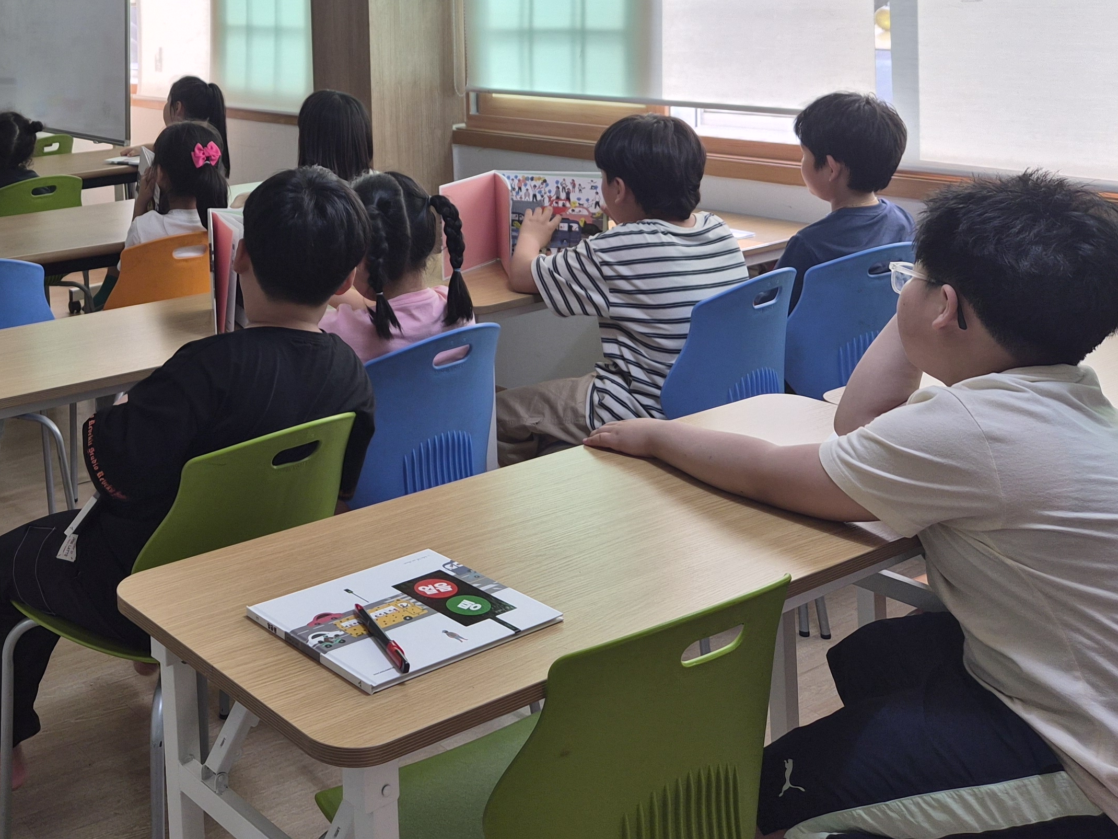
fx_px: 1389
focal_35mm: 43
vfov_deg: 32.0
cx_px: 197
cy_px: 88
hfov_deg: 41.6
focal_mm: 5.4
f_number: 1.8
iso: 32
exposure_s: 1/120
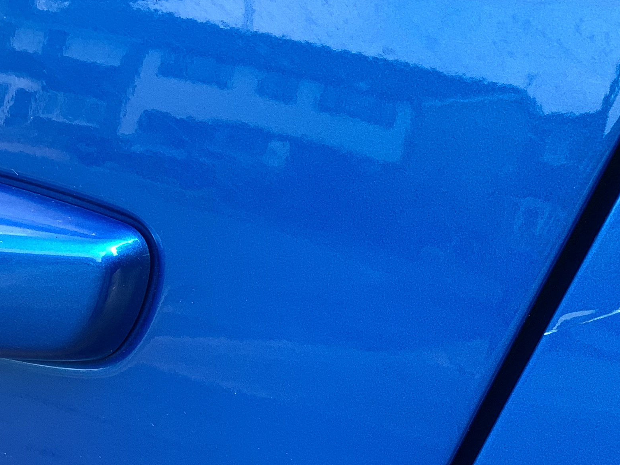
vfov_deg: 22.0
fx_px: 1164
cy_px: 422
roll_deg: -0.4
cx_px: 532
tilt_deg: -35.6
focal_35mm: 65
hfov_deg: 28.9
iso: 25
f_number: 2.4
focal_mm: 3.3
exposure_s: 1/134
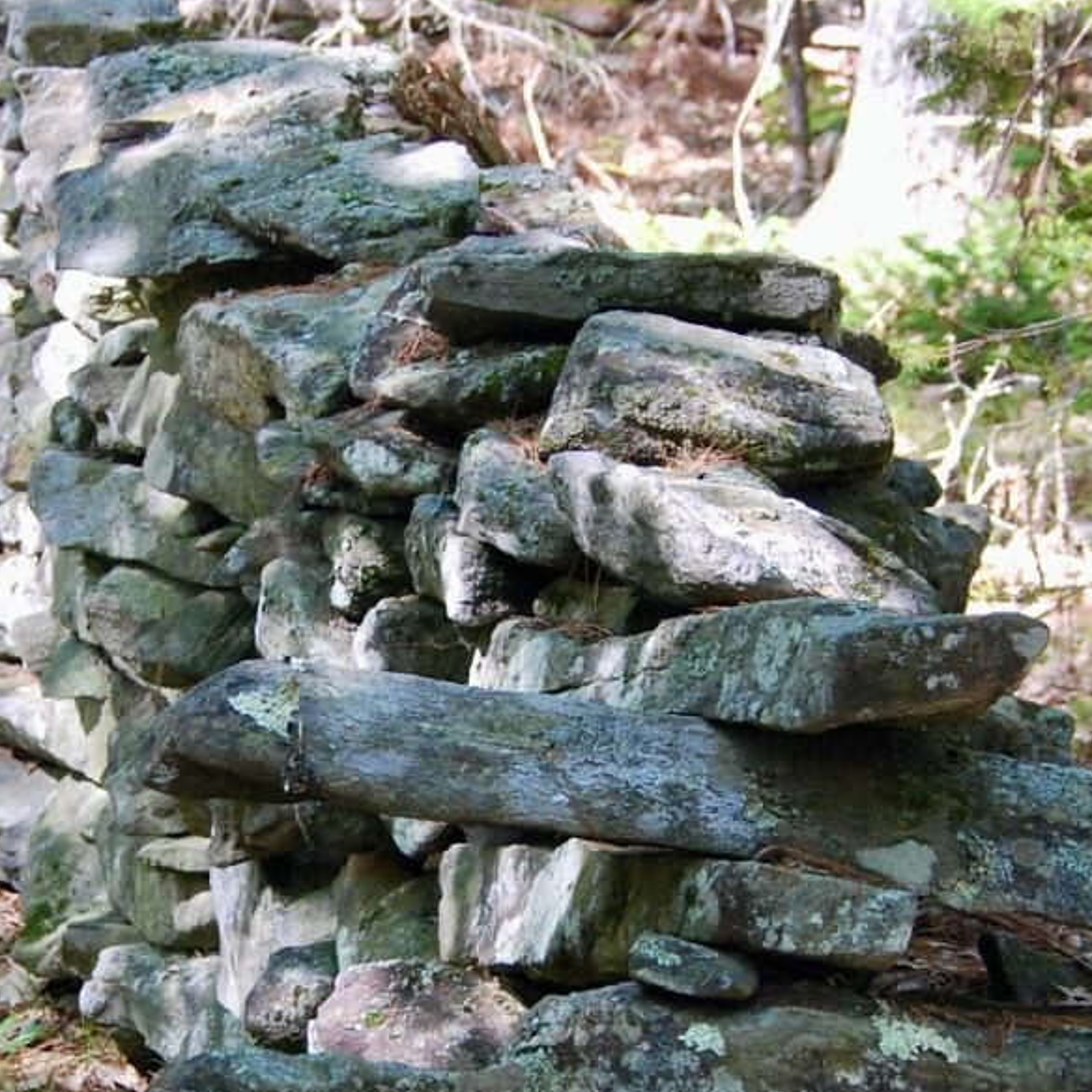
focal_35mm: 131
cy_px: 775
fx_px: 4675
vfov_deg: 13.3
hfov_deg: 13.3
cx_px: 353
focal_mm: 30
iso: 200
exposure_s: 1/50
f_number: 4.2
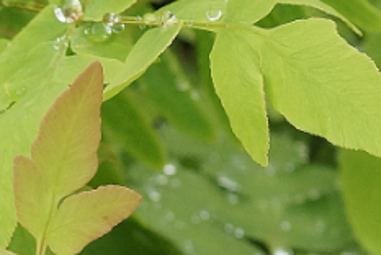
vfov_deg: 1.8
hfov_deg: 2.7
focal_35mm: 771
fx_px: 8170
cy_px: 440
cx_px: 114
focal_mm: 100
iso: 500
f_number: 5.6
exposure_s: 1/160
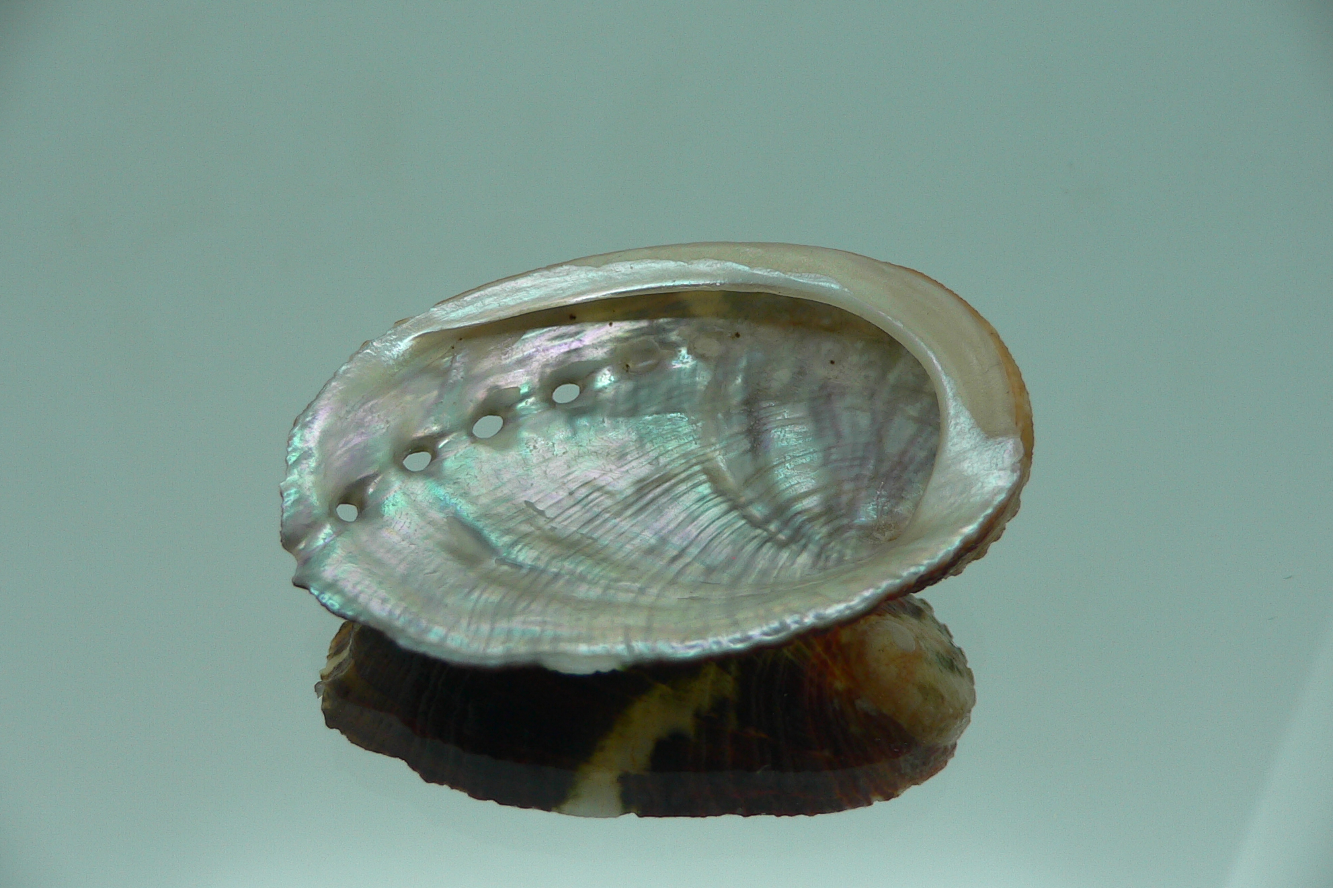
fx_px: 1370
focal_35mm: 37
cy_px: 458
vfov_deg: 35.9
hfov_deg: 51.9
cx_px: 658
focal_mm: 4.6
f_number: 2.8
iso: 80
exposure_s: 1/80
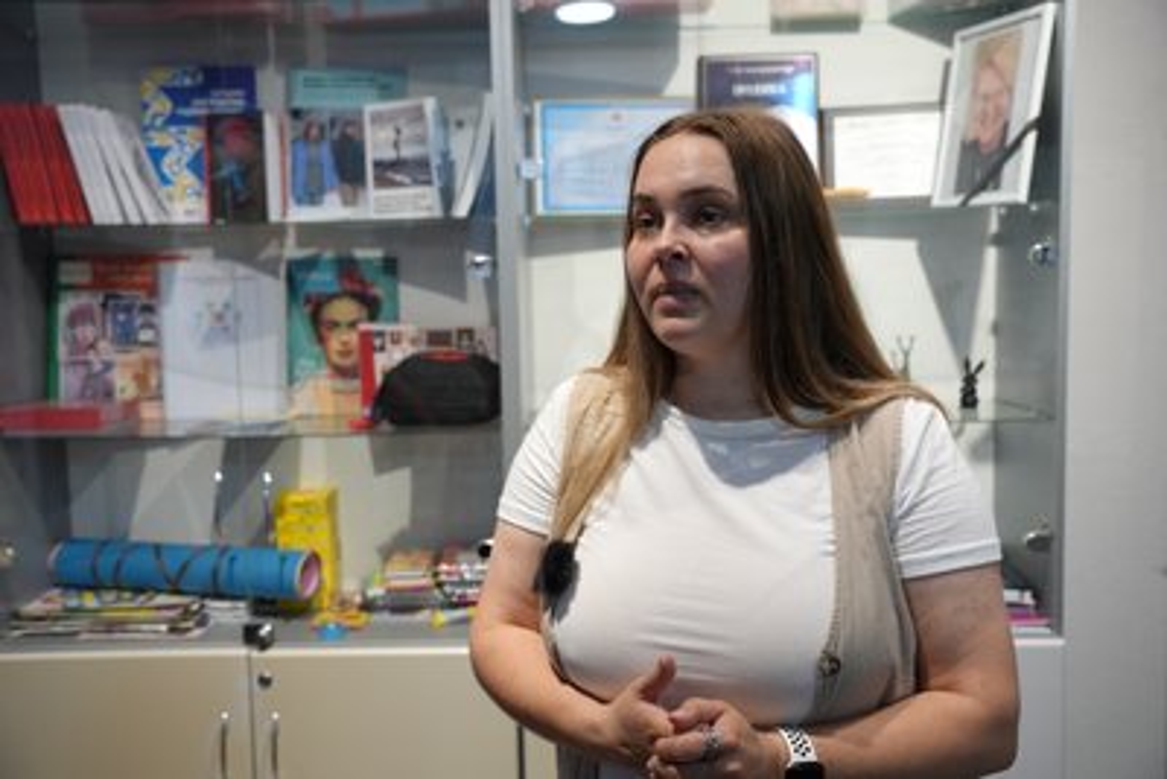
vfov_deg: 38.9
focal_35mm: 34
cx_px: 584
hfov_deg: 55.8
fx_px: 1103
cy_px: 390
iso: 1250
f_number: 4
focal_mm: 34
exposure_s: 1/160
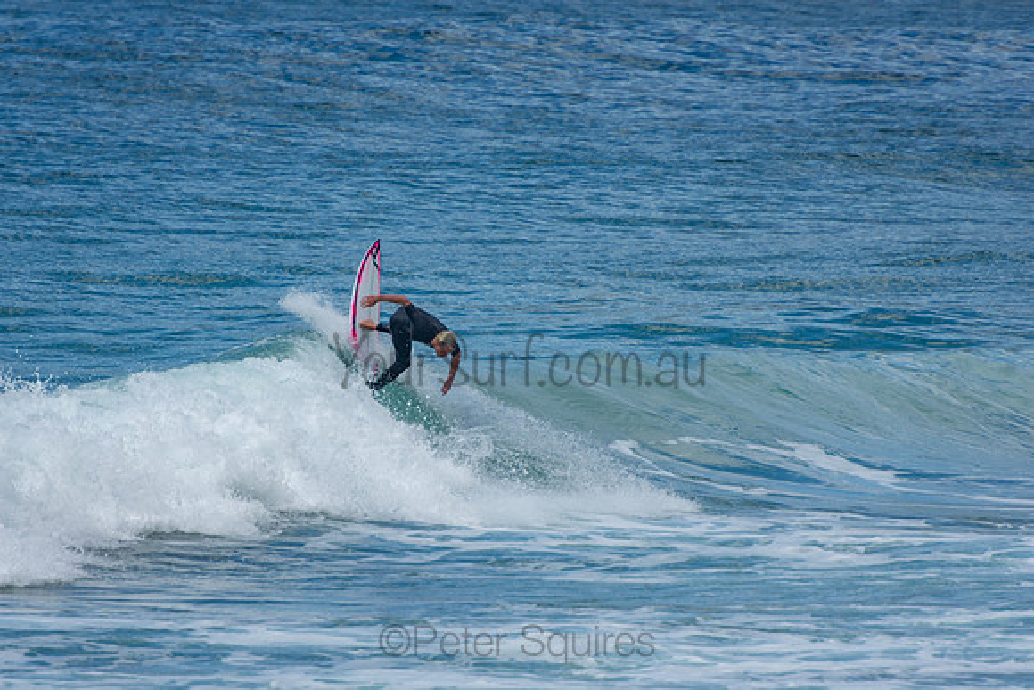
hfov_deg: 3.4
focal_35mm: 600
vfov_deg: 2.3
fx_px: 17237
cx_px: 517
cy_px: 345
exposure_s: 1/1250
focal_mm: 400
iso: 180
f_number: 5.6
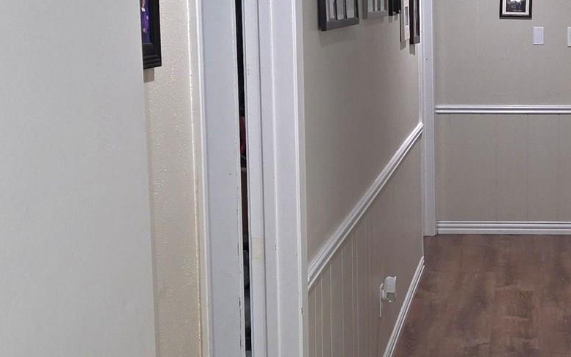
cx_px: 504
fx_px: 1121
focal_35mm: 72
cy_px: 150
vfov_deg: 18.1
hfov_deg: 27.6
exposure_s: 1/40
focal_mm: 5.4
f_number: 1.8
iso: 100
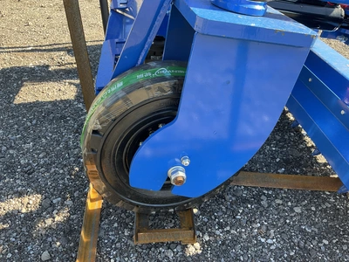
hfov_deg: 61.7
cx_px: 174
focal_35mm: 29
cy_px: 131
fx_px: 292
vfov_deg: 48.2
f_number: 1.8
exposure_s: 1/152
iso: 32
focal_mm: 3
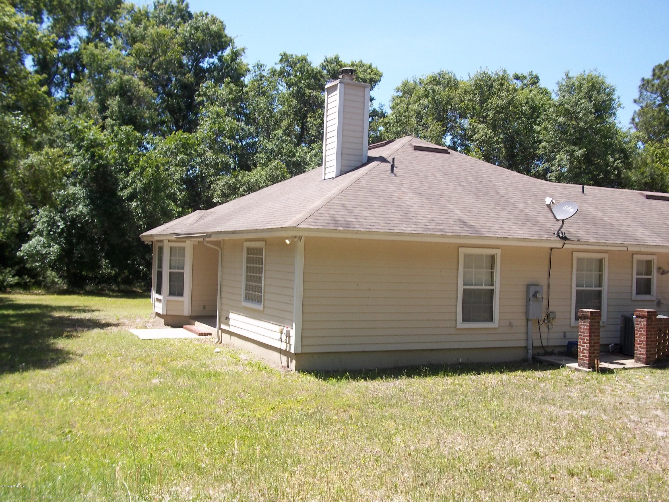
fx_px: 696
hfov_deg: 51.4
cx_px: 334
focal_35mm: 36
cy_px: 251
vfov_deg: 39.7
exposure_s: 1/100
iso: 80
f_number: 8
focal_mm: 6.5
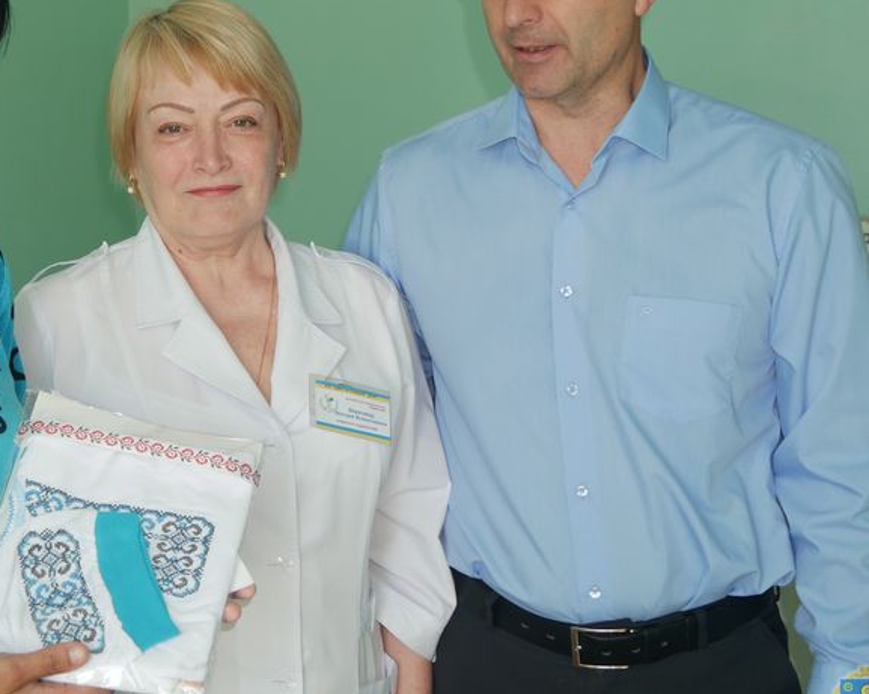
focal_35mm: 64
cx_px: 233
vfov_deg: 23.8
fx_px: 1645
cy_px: 270
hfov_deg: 29.2
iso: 200
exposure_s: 1/60
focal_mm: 21
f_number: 4
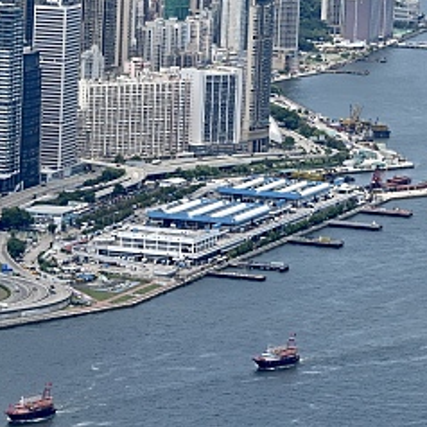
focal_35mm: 263
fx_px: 3670
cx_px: -88
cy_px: 160
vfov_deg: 6.7
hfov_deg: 6.6
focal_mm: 92
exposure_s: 1/500
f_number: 5.6
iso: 250
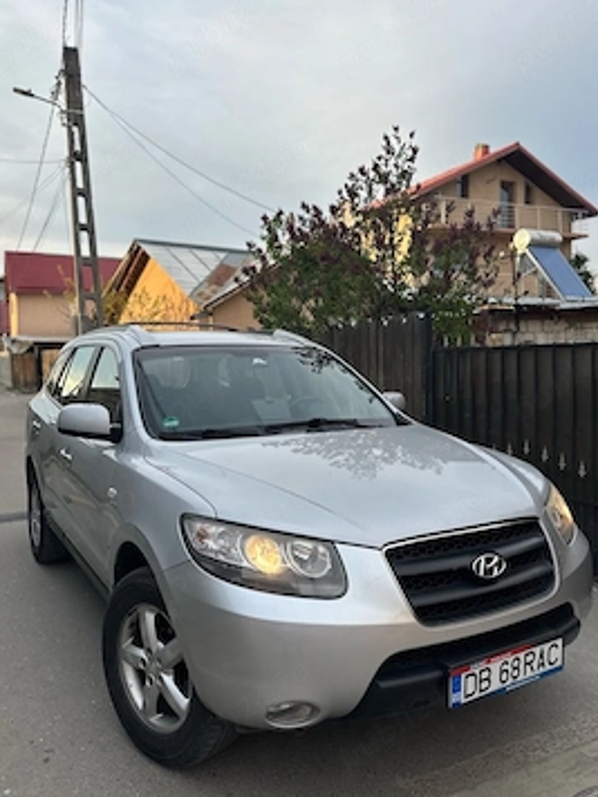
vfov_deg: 65.3
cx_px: 282
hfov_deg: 51.3
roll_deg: +0.6
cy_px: 394
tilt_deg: -3.0
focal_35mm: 27
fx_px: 622
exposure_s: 1/734
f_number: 1.78
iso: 80
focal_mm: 6.86
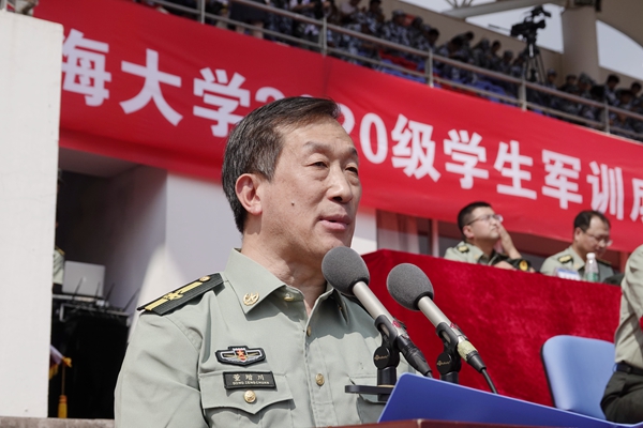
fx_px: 1161
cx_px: 322
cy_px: 214
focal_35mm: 65
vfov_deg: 20.9
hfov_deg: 31.0
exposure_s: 1/2500
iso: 200
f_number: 4
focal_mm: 23.95
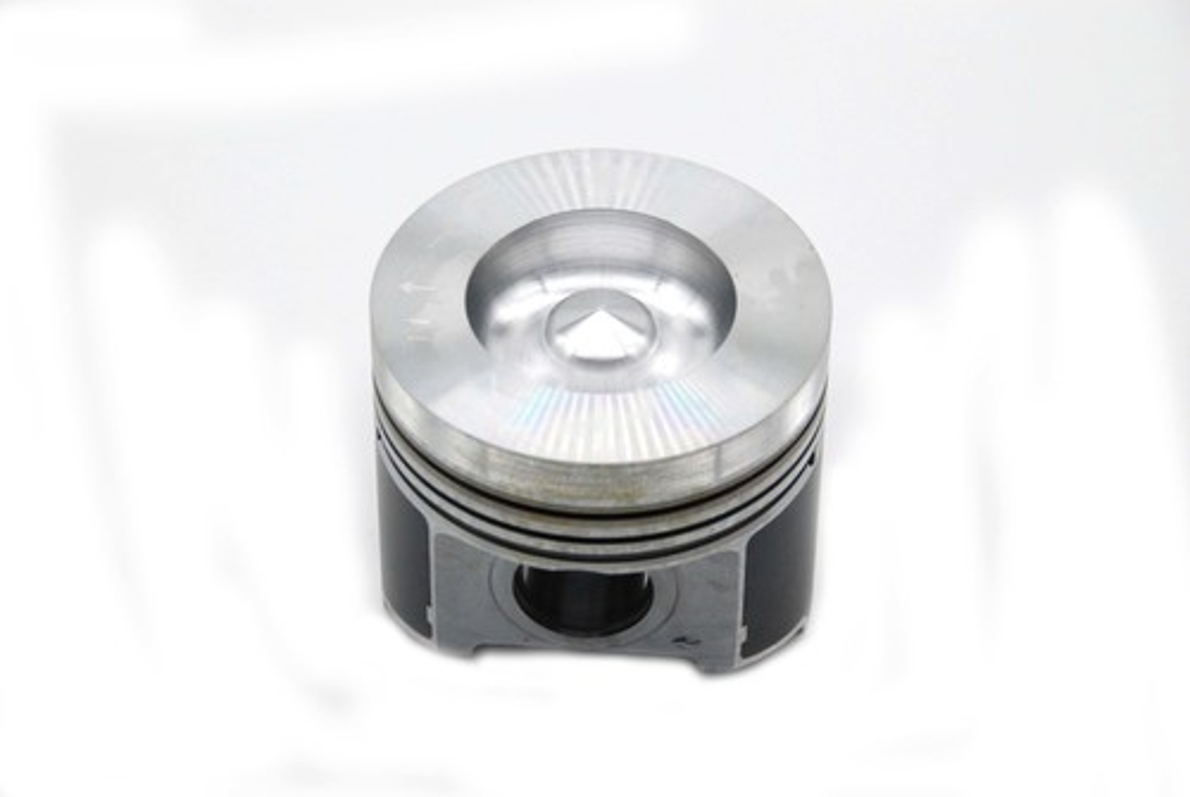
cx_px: 595
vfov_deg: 11.5
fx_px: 3972
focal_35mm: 120
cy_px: 398
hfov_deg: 17.0
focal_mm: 80
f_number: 6.3
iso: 800
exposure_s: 1/800
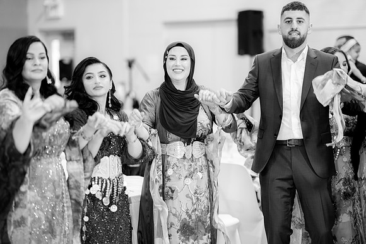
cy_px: 122
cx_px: 183
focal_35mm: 85
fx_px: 864
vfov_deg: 16.1
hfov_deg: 23.9
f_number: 1.4
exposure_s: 1/200
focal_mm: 85
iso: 640
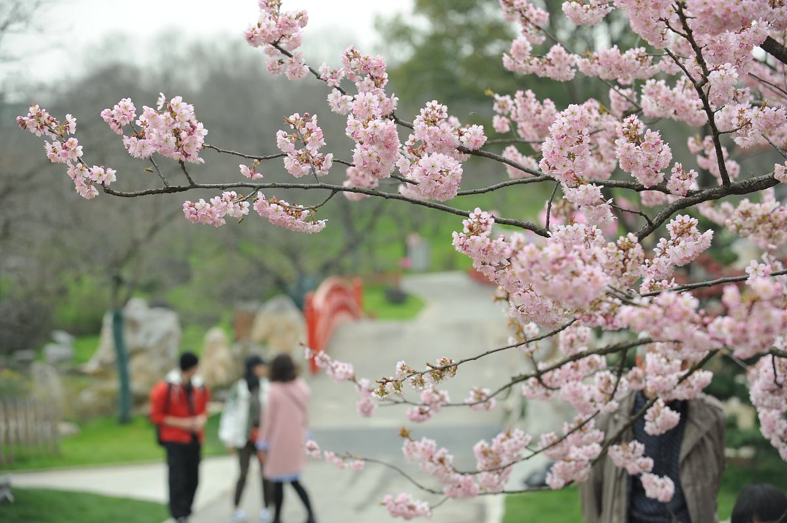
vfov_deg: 15.2
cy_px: 262
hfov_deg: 22.6
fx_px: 1966
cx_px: 394
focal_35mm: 90
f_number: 5.6
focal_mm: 90
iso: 400
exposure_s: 1/320
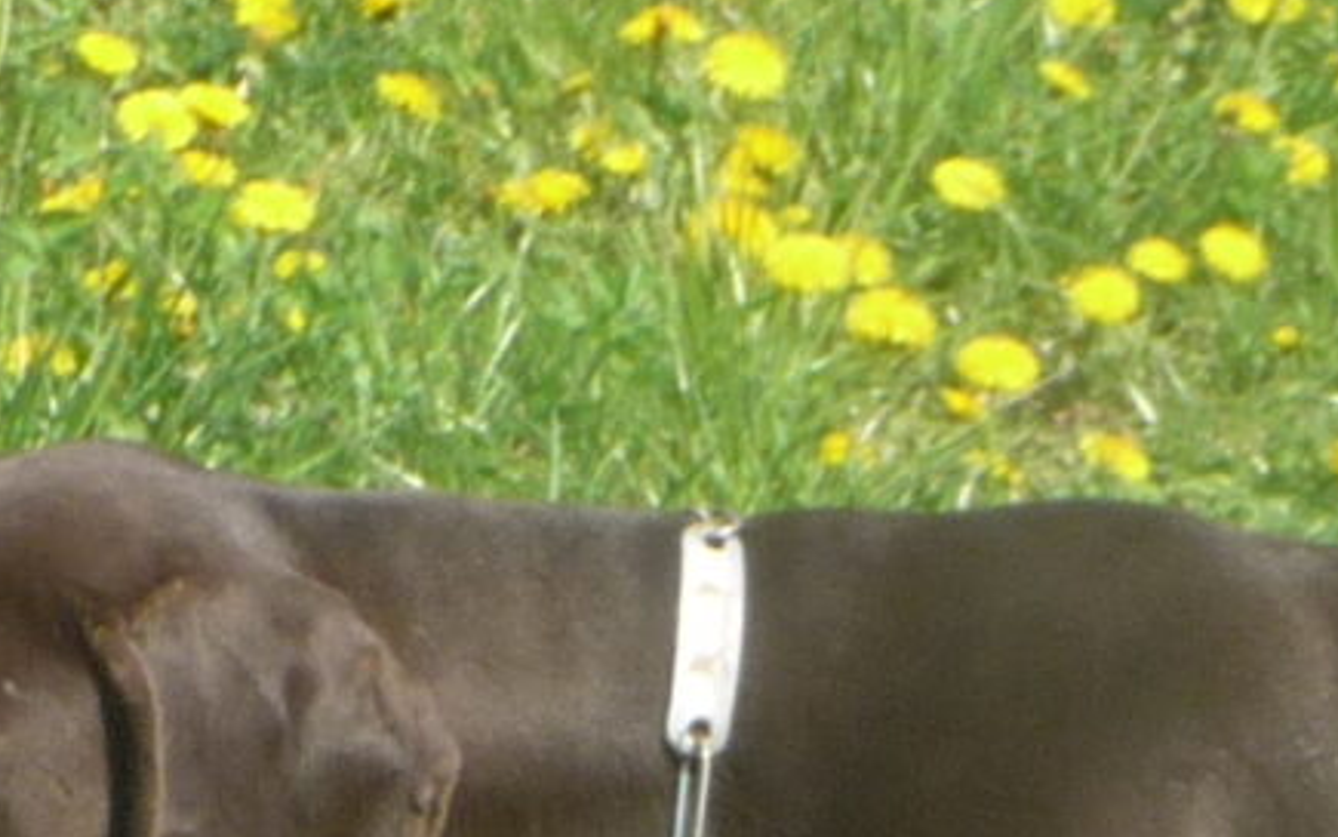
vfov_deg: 3.4
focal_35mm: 387
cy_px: 1680
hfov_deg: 5.4
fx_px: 14114
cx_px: 1673
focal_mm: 10.5
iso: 100
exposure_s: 1/320
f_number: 4.5
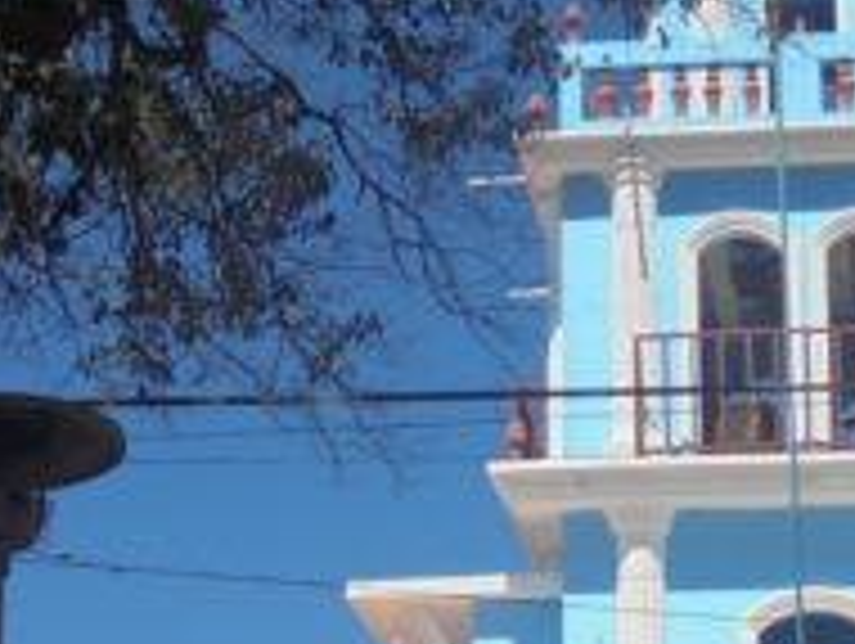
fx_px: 3166
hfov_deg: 15.3
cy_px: 572
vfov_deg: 11.5
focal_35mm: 128
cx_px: 603
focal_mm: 6.9
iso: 100
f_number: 13.3
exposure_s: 1/125
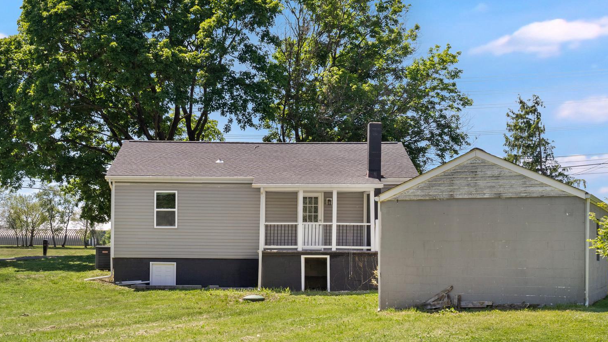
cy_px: 268
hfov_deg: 40.5
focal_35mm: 51
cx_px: 267
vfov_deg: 23.2
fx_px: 822
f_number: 8
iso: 640
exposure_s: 1/400
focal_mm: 35
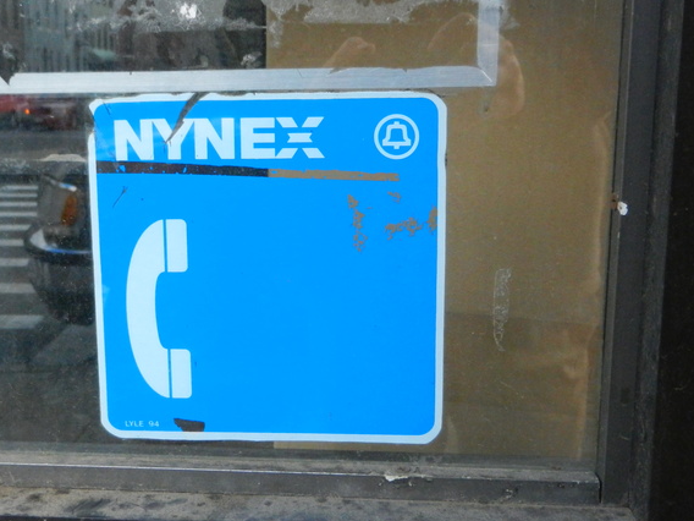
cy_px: 265
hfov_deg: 41.2
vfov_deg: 31.5
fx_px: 922
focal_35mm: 46
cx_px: 307
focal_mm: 5.9
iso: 640
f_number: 3.8
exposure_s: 1/250
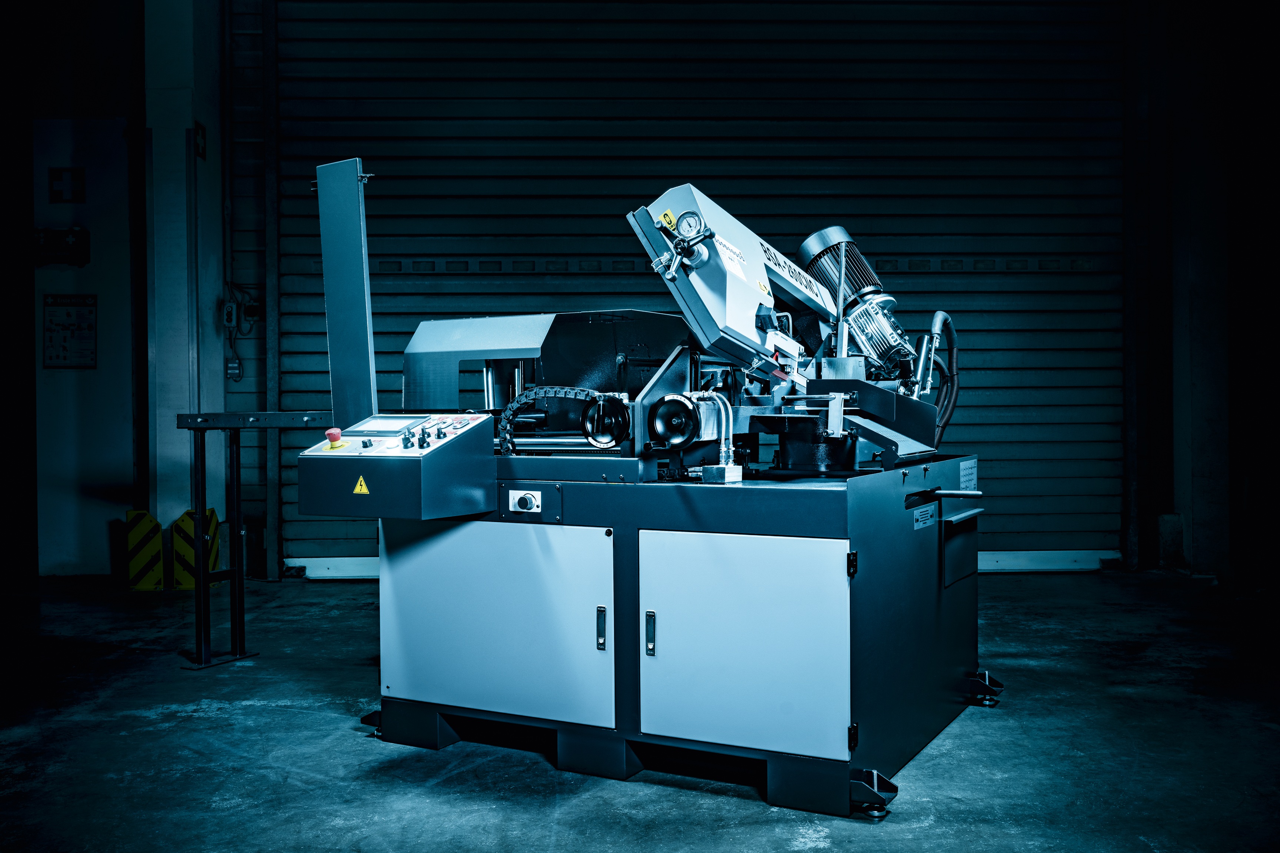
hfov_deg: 54.4
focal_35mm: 35
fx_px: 1244
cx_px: 640
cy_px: 426
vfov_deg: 37.9
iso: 200
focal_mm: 35
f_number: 9
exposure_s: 1.6
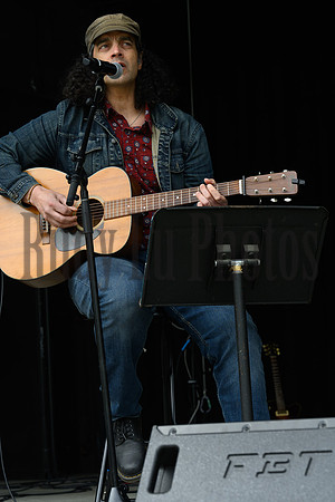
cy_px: 251
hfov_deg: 14.3
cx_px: 168
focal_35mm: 96
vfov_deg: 21.2
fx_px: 1340
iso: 400
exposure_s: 1/250
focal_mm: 96
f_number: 8
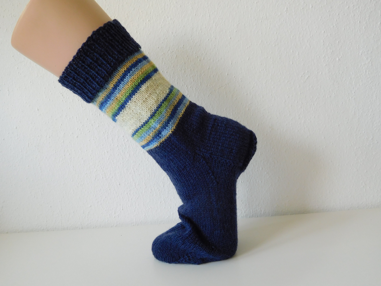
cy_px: 143
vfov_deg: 54.9
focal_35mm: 25
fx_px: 275
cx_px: 190
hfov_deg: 69.4
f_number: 3.4
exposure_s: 1/30
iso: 200
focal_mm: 4.5
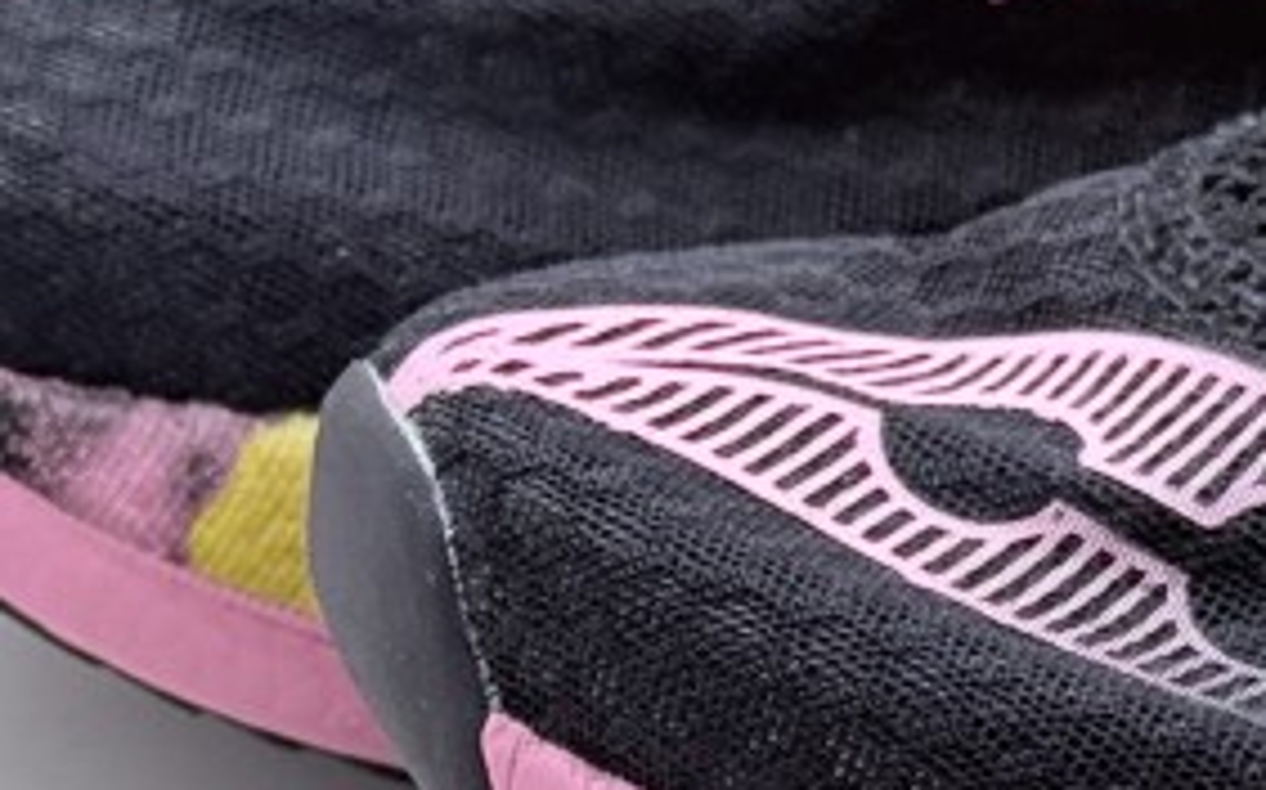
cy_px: 516
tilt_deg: -25.9
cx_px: 523
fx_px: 2656
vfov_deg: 16.9
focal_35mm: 77
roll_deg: +3.6
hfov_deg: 26.8
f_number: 1.78
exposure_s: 1/527
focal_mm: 6.76
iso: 64
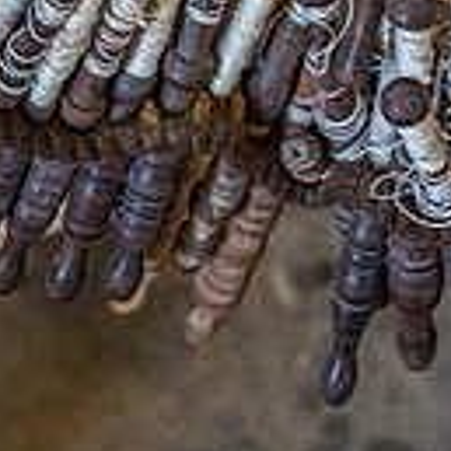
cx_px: 248
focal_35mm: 200
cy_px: -82
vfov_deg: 8.7
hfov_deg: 8.7
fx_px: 2948
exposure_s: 1/60
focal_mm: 35
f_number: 4.5
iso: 5000
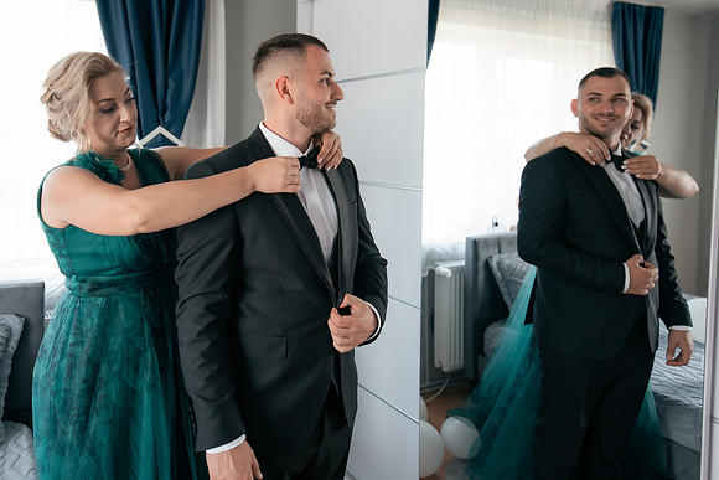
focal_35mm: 29
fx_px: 573
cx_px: 289
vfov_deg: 45.2
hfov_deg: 63.6
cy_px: 193
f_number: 2.8
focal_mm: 24
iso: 1600
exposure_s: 1/250
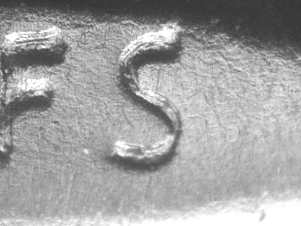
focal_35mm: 211
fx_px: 1834
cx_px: 131
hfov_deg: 9.4
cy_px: 73
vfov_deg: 7.0
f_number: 5.1
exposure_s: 1/3.8
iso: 151
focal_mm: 32
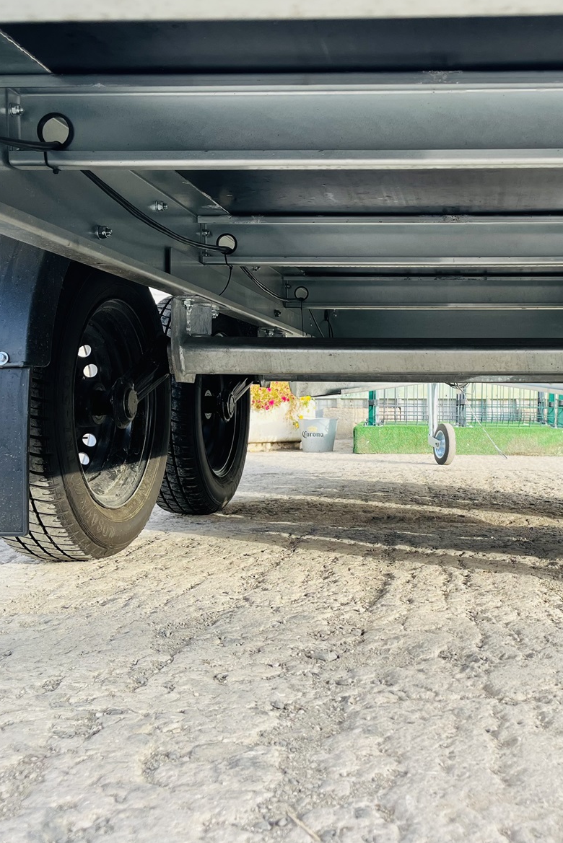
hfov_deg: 35.2
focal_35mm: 37
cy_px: 413
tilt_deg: -0.4
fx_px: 867
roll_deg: +0.0
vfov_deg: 51.9
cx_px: 418
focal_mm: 5.1
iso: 40
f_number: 1.6
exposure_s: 1/271
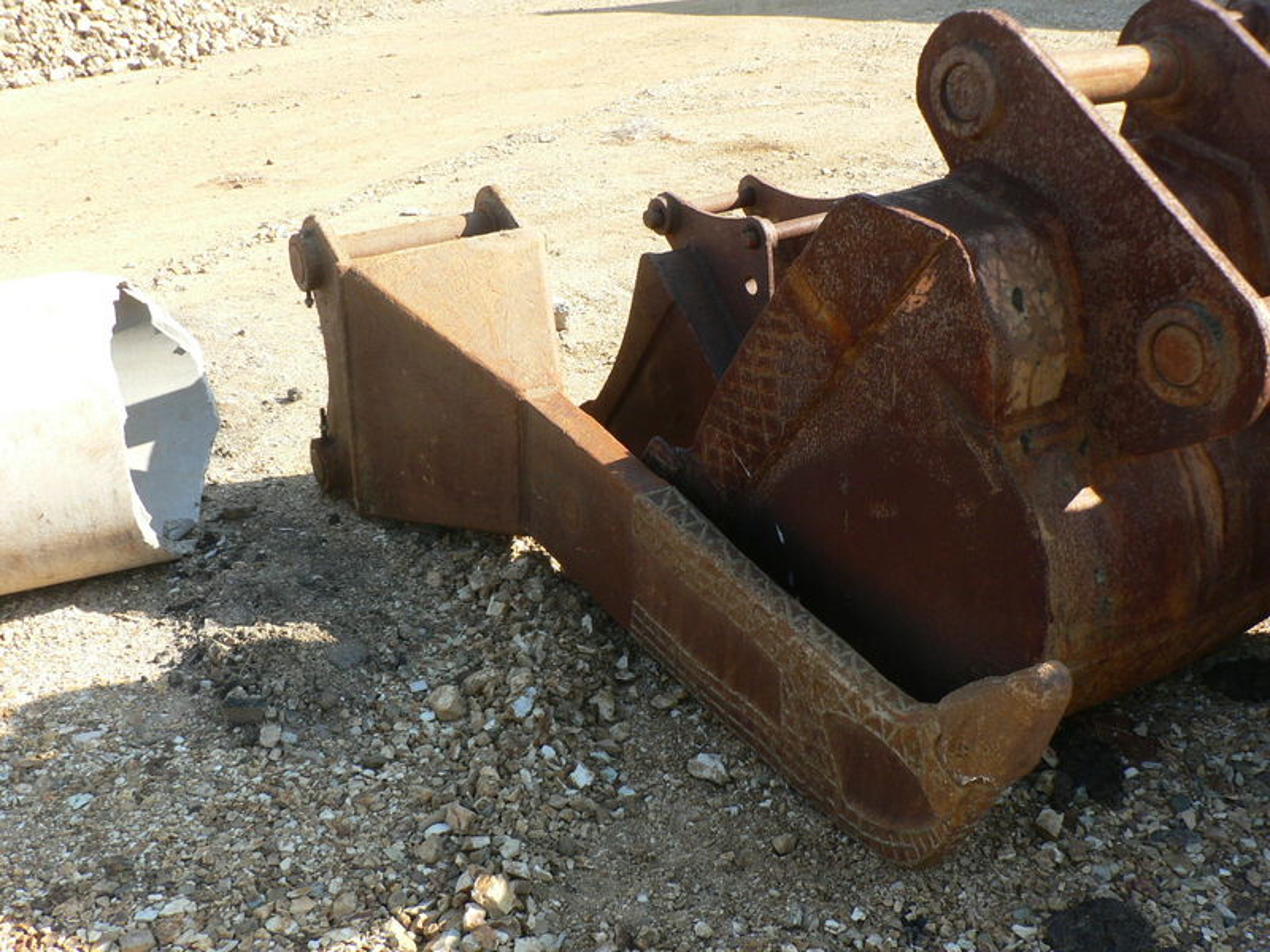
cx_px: 635
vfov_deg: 39.7
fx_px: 1321
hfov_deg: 51.4
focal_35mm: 36
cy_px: 476
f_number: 4
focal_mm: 6
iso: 80
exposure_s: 1/125
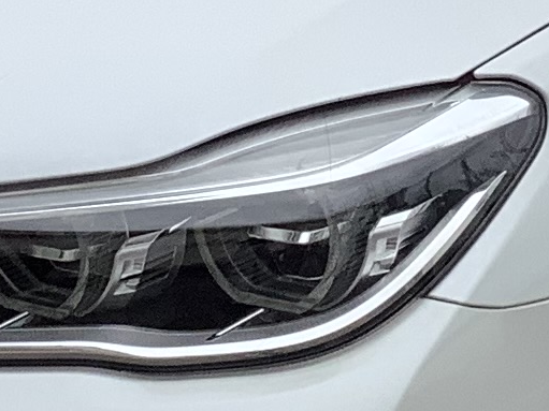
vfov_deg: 7.5
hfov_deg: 10.0
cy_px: 111
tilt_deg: -18.2
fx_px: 3139
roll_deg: +0.2
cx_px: 341
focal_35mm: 198
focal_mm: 3.3
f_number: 2.4
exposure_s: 1/1181
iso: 25
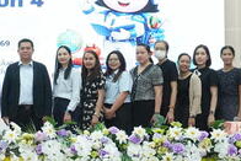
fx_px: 688
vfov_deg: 13.4
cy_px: 62
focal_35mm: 103
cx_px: 17
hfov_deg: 19.5
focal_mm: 21
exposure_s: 1/320
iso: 5000
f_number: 5.6
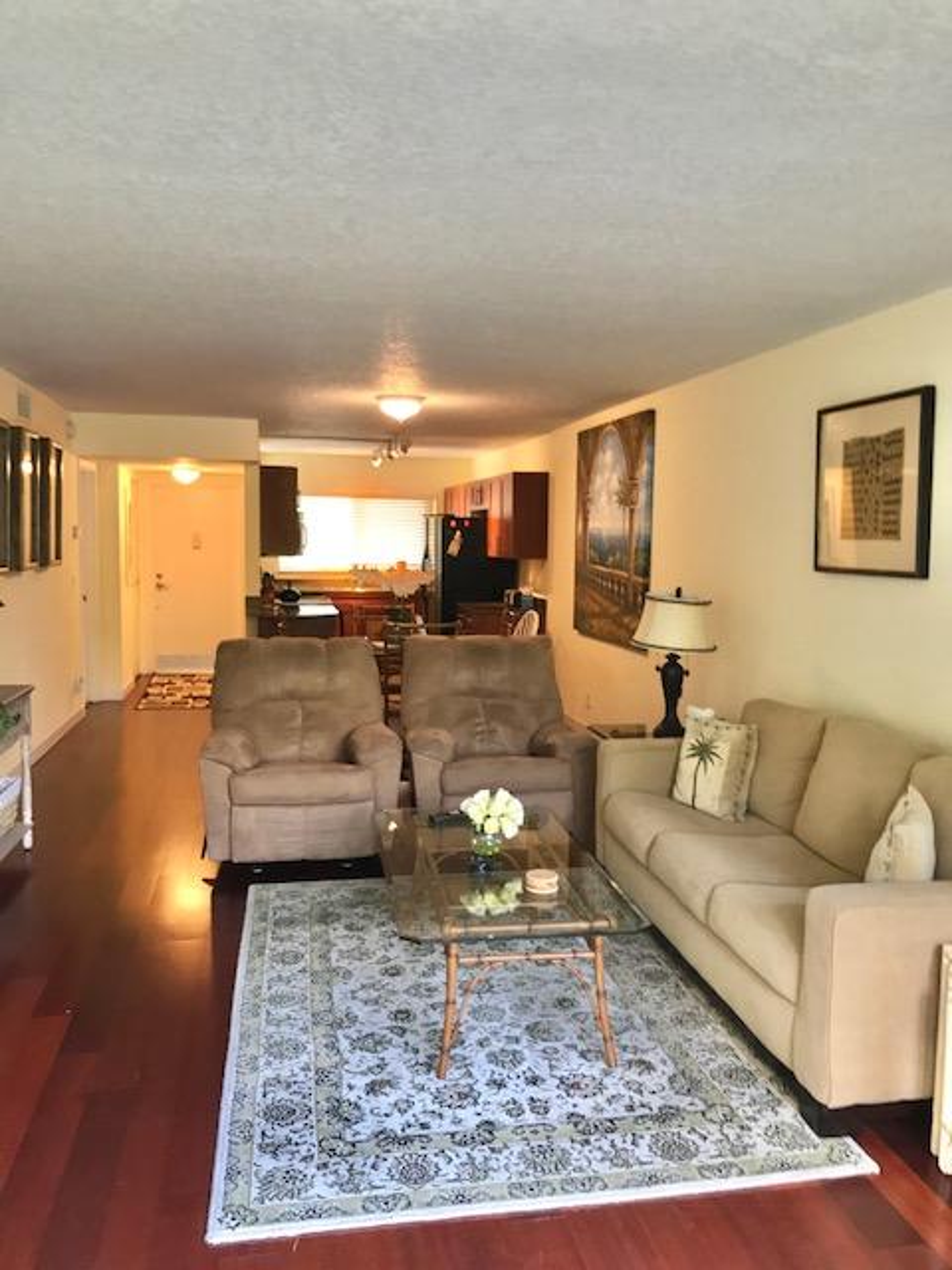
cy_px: 635
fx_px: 1027
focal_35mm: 28
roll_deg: -1.6
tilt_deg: -5.0
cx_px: 476
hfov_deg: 49.7
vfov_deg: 63.4
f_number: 1.8
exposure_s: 1/30
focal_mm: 3.99
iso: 80
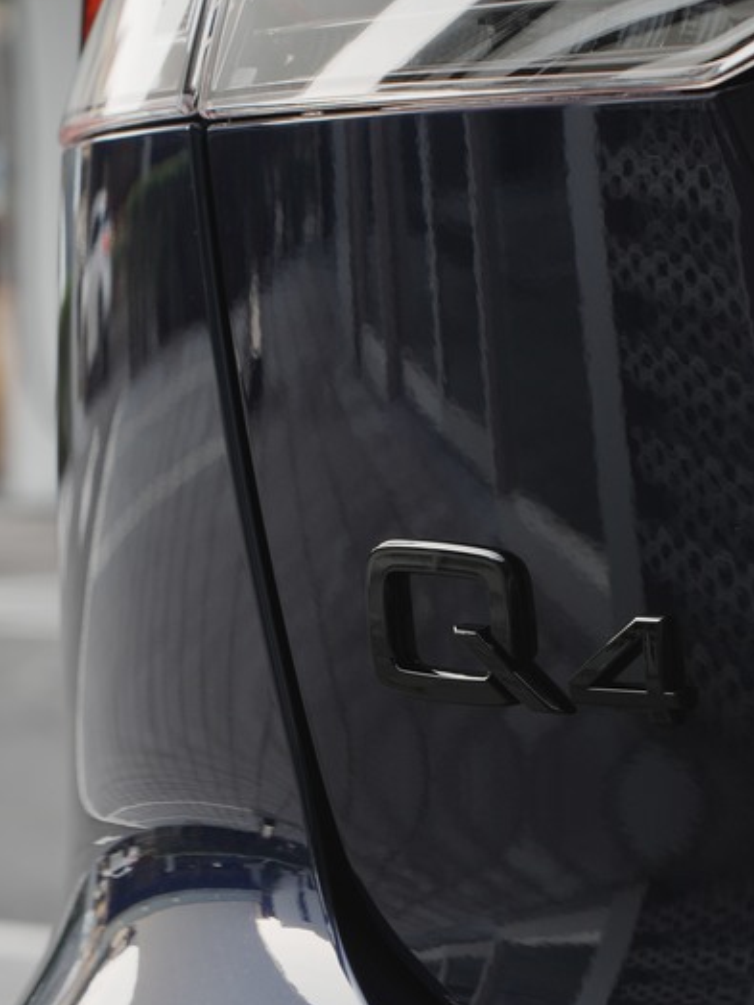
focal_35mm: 161
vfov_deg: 12.1
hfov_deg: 9.2
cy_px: 1041
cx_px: 347
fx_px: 4676
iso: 100
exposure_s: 1/25
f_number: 8
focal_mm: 75
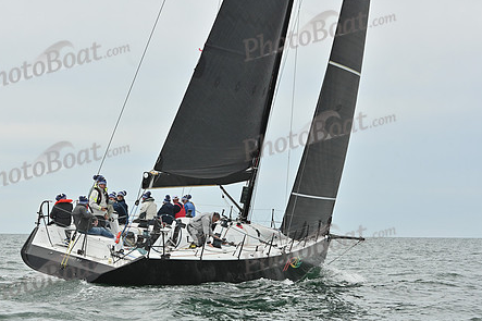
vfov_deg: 10.5
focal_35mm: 131
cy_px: 205
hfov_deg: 15.6
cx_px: 187
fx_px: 1753
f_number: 7.1
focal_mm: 100
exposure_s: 1/1250
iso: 320
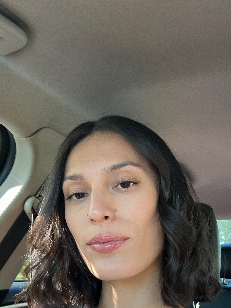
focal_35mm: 45
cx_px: 105
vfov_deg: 41.0
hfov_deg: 32.2
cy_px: 225
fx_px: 400
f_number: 1.9
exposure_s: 1/52
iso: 40
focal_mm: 2.69
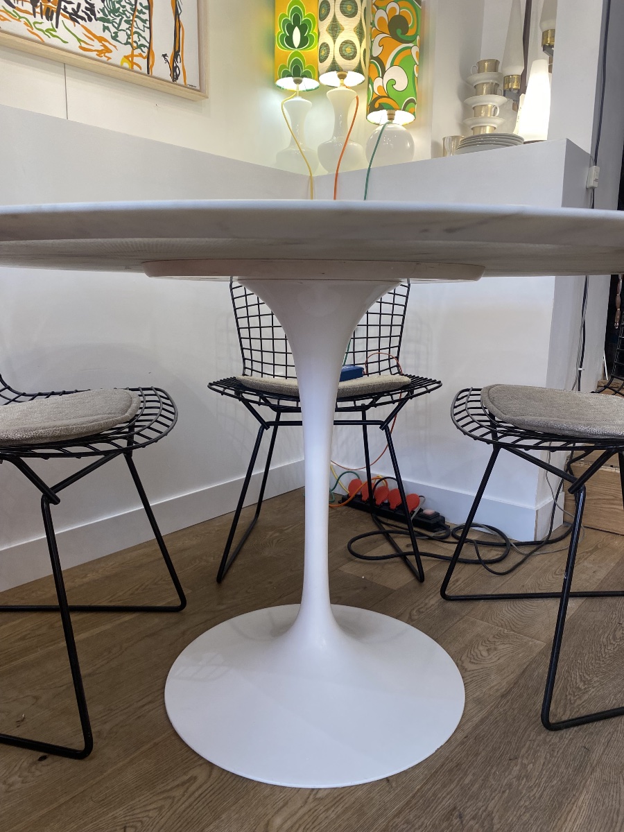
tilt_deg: -10.6
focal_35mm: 26
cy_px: 416
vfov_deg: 67.3
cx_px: 312
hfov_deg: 53.1
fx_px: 625
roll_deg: -0.9
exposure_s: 1/100
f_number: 1.8
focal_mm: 4.25
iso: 80
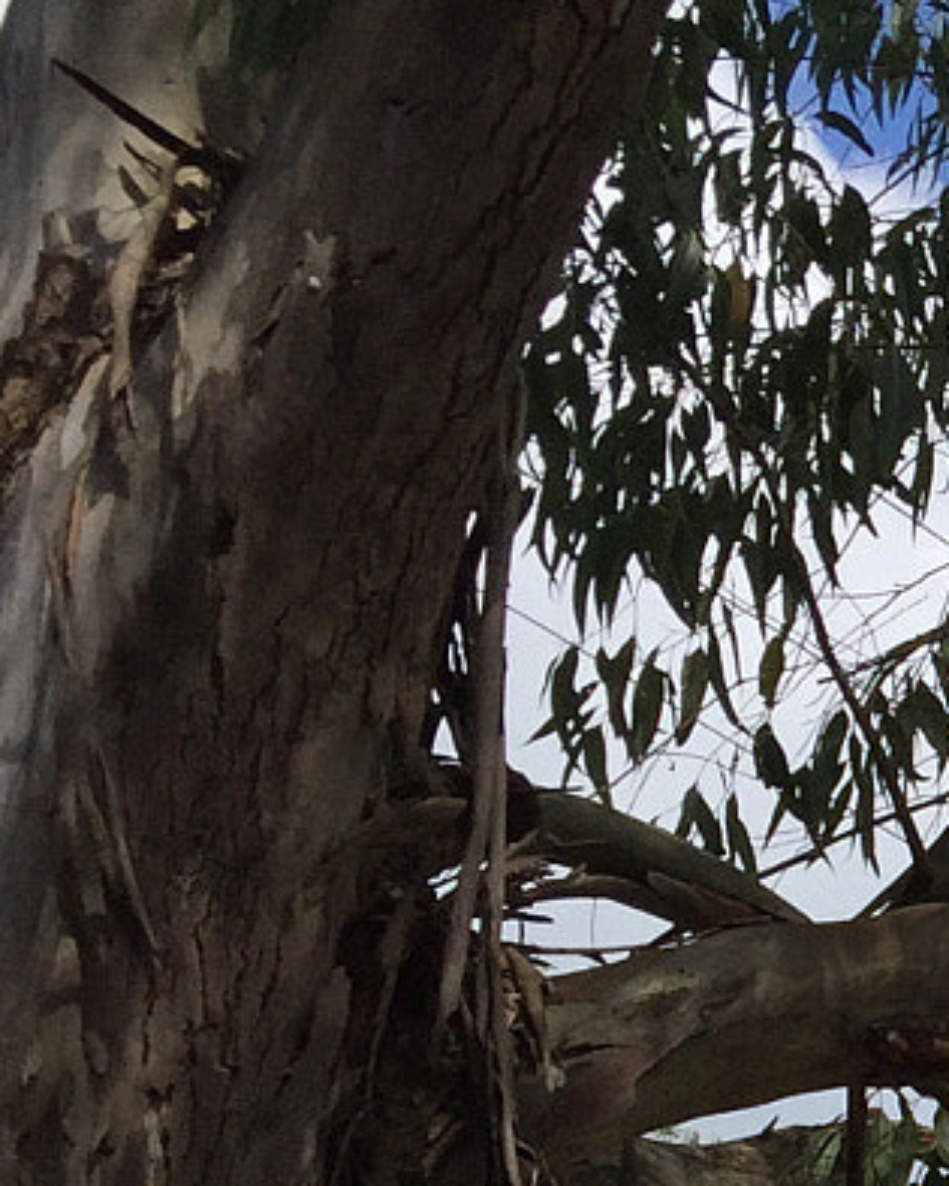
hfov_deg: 11.3
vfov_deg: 16.2
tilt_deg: +18.9
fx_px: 4039
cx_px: 2211
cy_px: 1303
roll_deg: -0.1
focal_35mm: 115
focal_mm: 4.15
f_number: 2.2
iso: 32
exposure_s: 1/3049
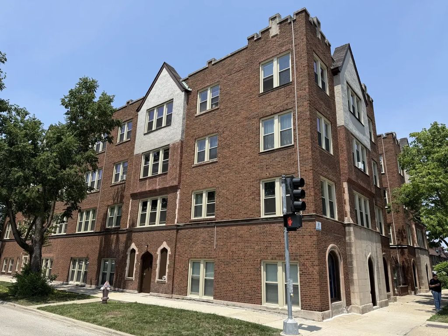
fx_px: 311
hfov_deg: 71.6
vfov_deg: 56.8
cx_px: 224
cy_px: 168
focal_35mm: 24
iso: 80
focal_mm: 6.76
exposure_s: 1/3584
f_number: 1.78
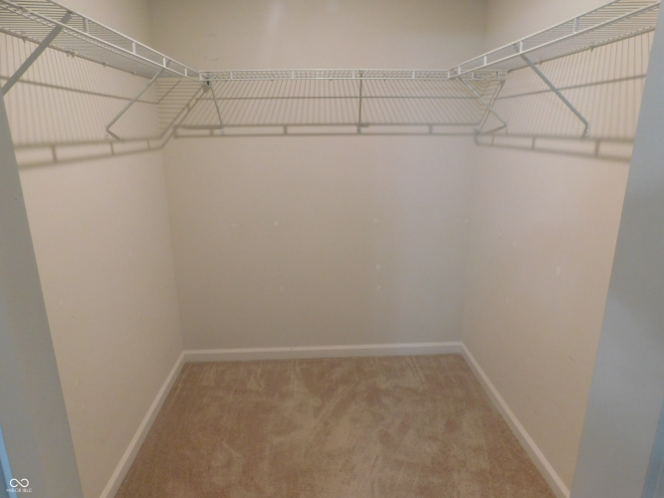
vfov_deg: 58.9
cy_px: 249
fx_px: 441
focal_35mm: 23
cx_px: 332
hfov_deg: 73.9
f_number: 3
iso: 320
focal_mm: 4
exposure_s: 1/30
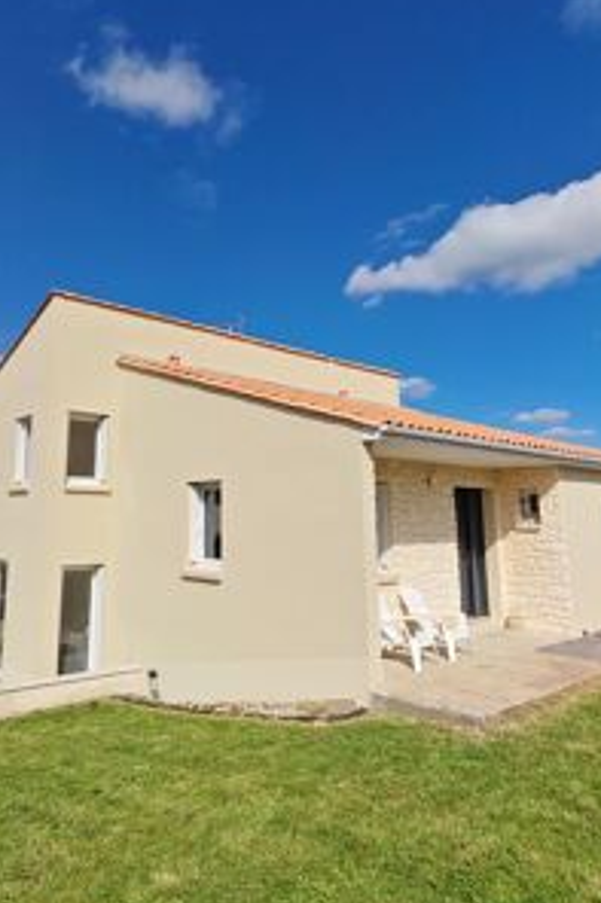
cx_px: 192
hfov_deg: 51.9
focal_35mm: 24
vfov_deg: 73.7
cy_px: 416
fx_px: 602
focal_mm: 1.96
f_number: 2.2
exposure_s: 1/2600
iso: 50
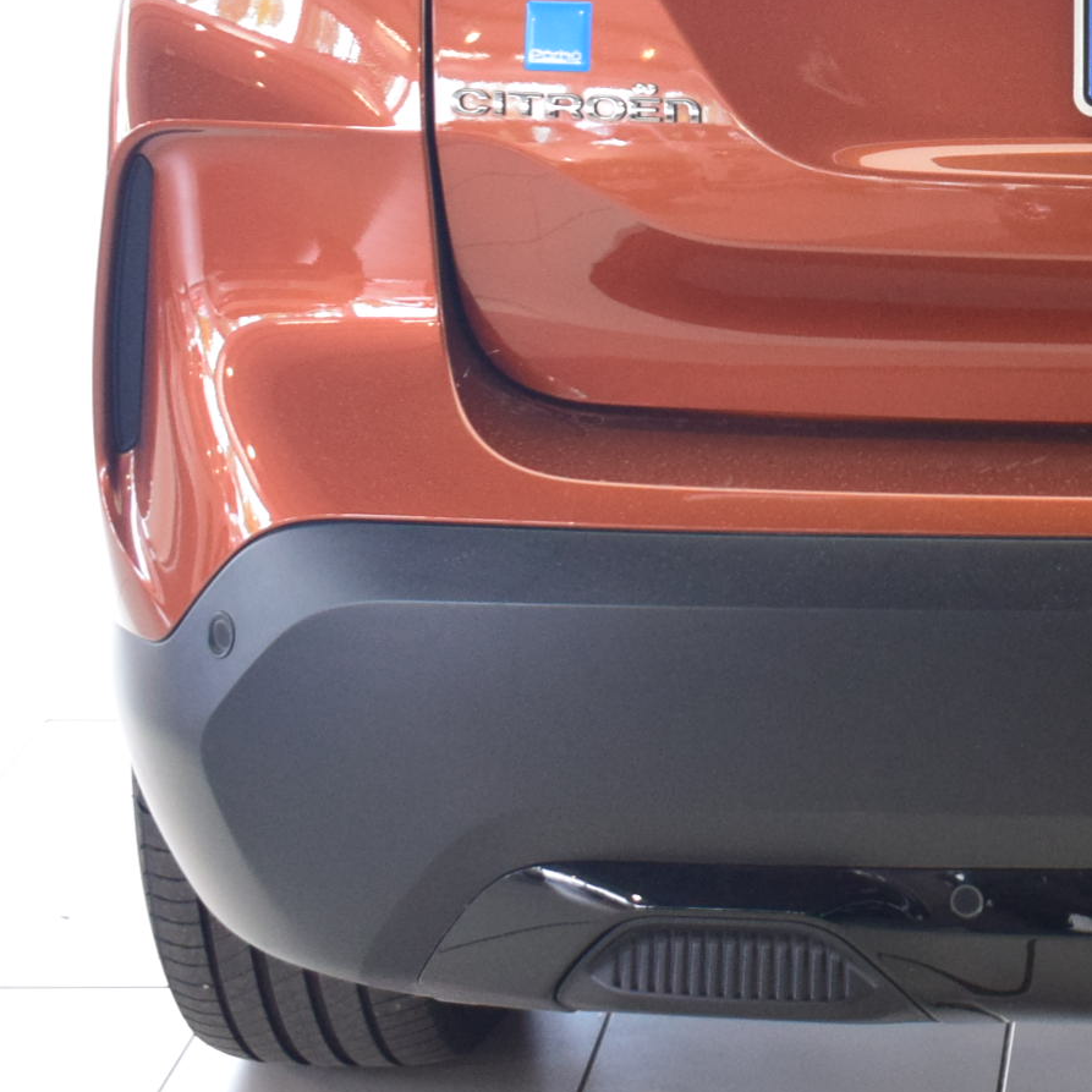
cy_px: 62
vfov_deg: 14.9
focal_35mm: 115
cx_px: 1540
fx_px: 4120
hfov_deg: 14.3
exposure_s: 1/100
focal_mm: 27
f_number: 4
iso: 1600
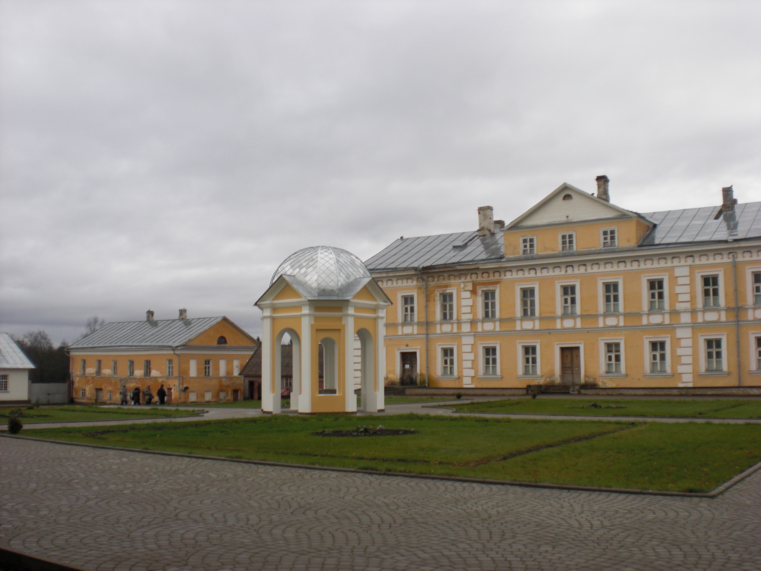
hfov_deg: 49.0
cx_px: 380
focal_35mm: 38
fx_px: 835
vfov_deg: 37.7
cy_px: 286
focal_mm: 6.3
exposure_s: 1/250
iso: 64
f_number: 3.1
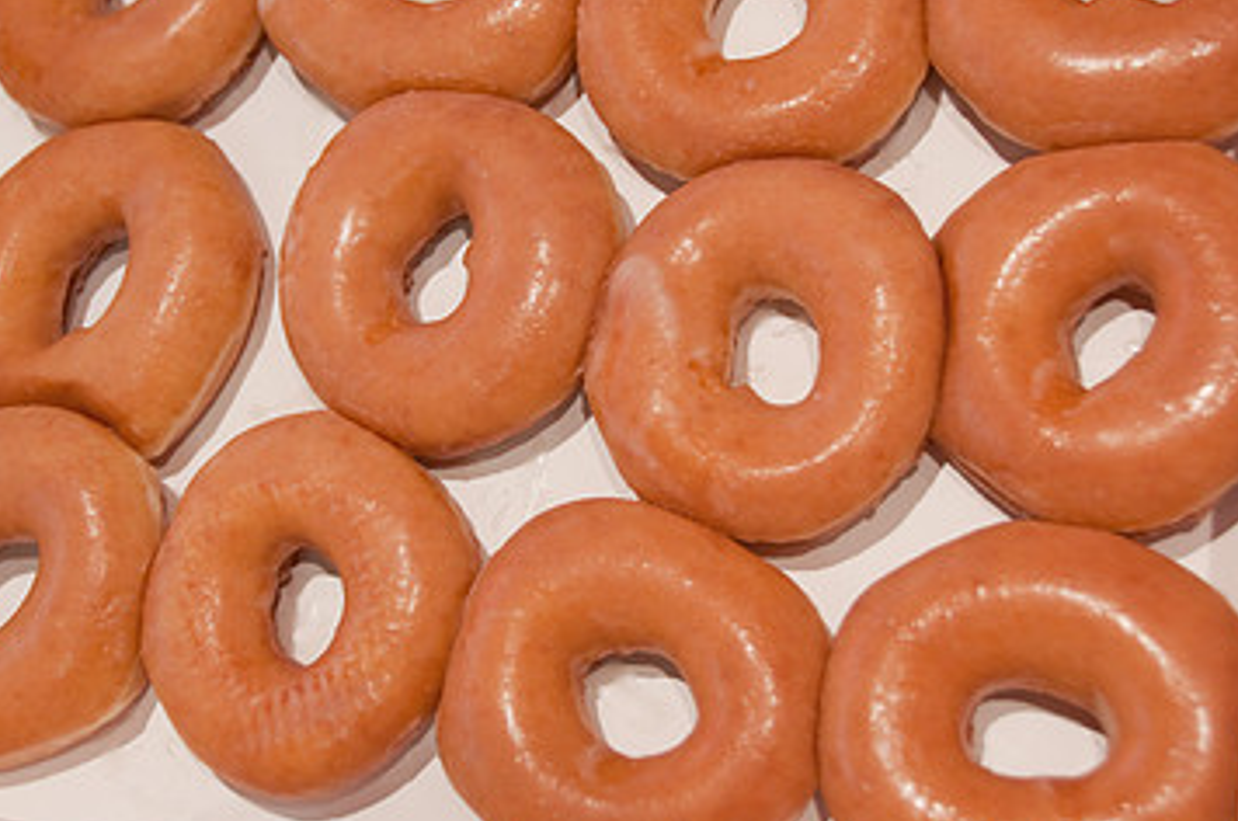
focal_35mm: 76
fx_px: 2602
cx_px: 532
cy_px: 290
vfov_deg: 17.9
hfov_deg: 26.7
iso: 200
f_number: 4.2
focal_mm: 31
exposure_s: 1/20
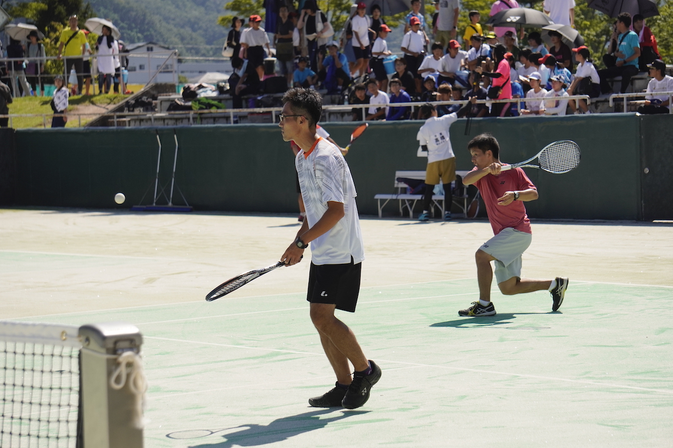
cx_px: 336
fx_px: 2243
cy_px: 224
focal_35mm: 120
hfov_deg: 17.1
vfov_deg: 11.4
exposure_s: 1/4000
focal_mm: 80
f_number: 5.6
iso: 500
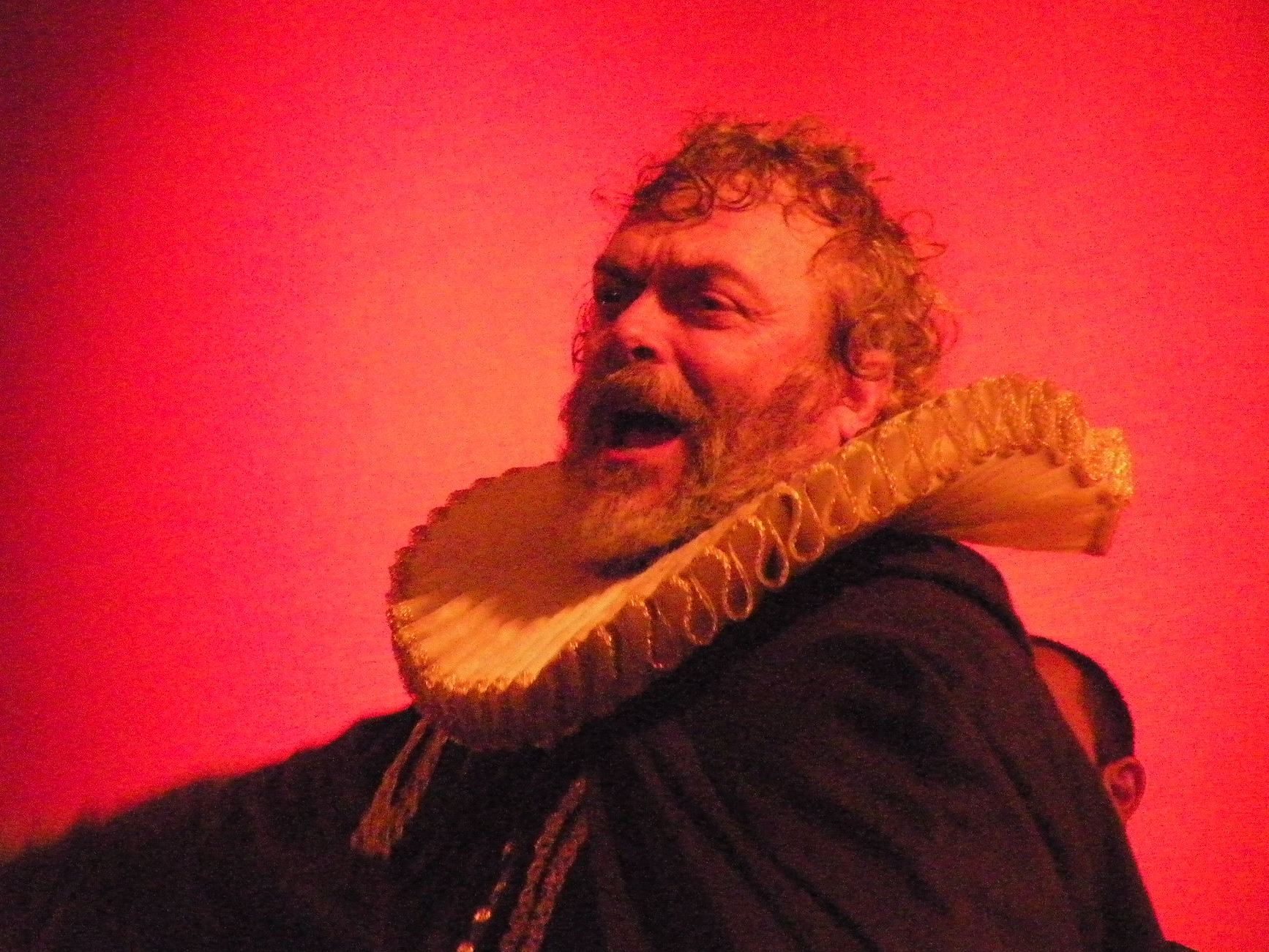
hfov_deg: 8.8
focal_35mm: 225
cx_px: 634
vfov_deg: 6.6
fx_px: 8249
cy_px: 476
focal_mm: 39.8
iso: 2000
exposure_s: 1/150
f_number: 4.5
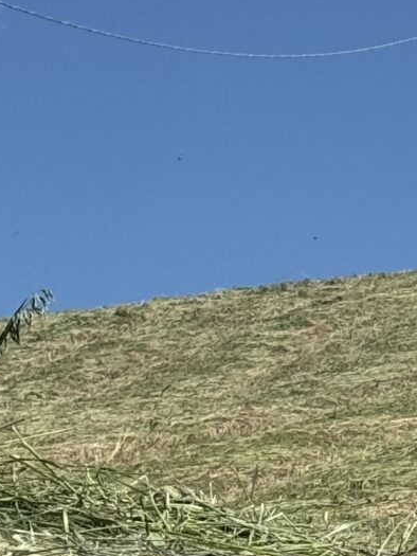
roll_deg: +0.5
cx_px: 629
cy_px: -192
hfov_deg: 6.3
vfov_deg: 8.3
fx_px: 3757
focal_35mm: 234
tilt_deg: +19.5
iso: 64
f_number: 1.78
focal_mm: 6.76
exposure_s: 1/7092
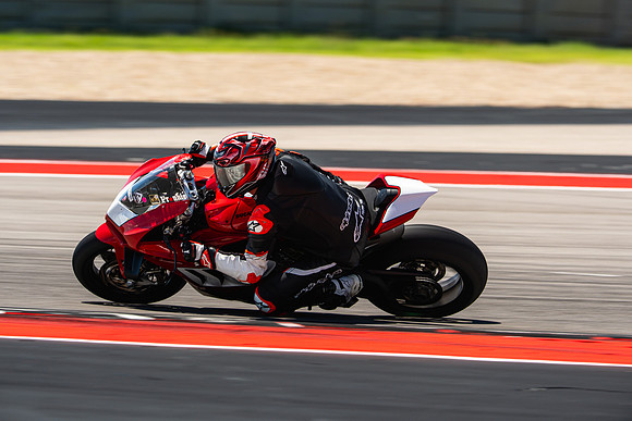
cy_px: 210
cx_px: 316
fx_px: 7375
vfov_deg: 3.3
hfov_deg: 4.9
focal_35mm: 420
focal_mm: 280
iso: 160
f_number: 5.6
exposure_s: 1/250
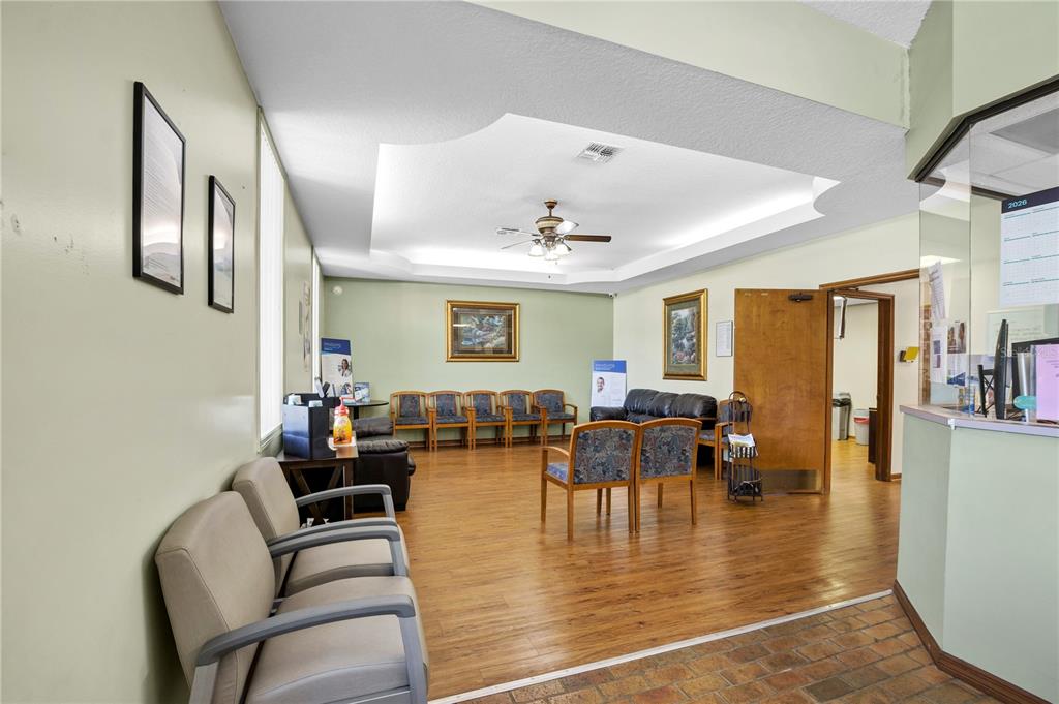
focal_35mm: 15
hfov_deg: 100.4
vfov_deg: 77.2
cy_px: 352
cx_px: 530
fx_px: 441
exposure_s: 1/2.5
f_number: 10
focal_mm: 10
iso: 200
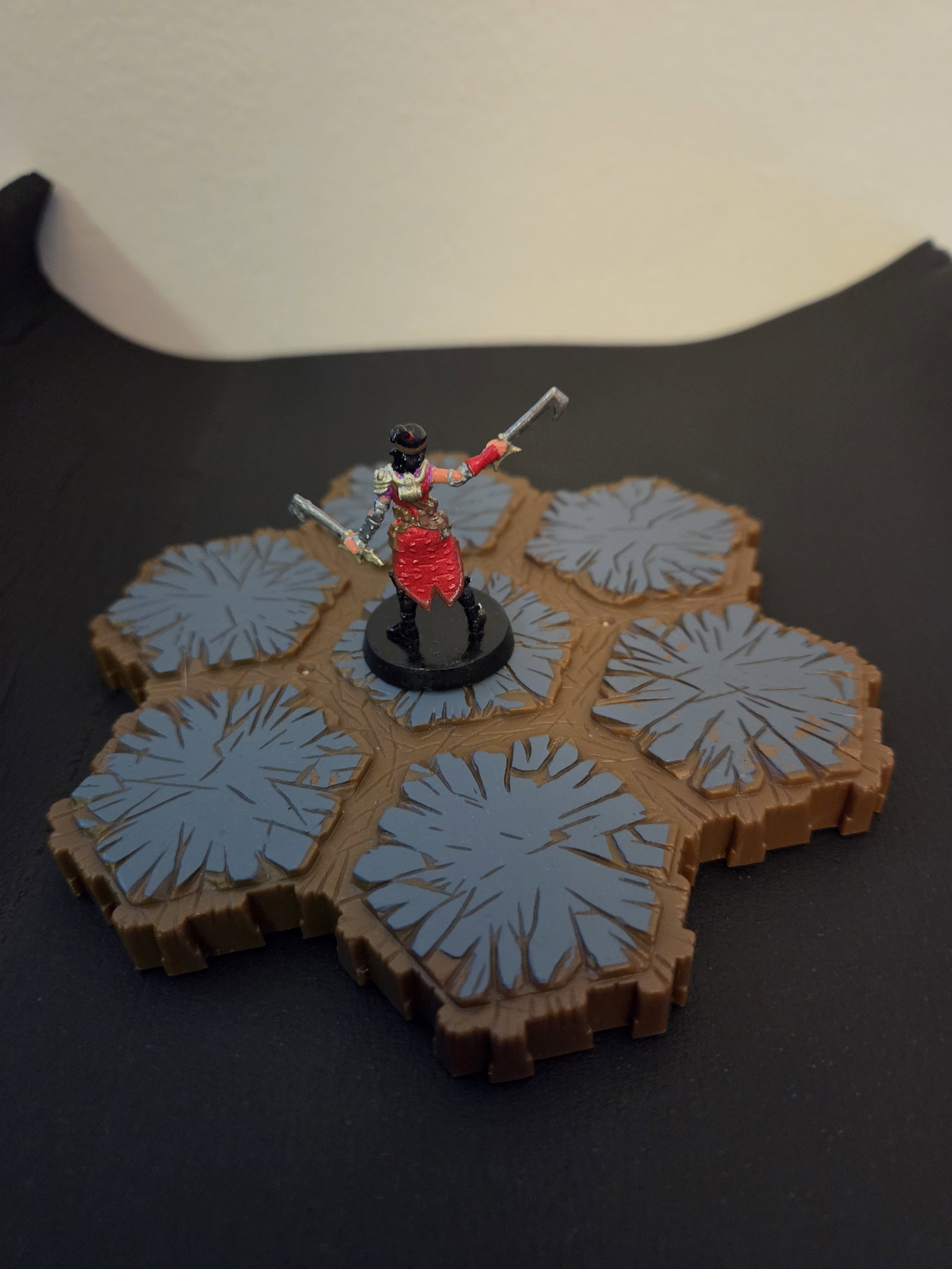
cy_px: 634
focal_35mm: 23
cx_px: 476
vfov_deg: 73.9
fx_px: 843
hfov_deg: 58.9
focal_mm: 5.4
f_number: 1.8
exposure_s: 1/60
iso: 1600
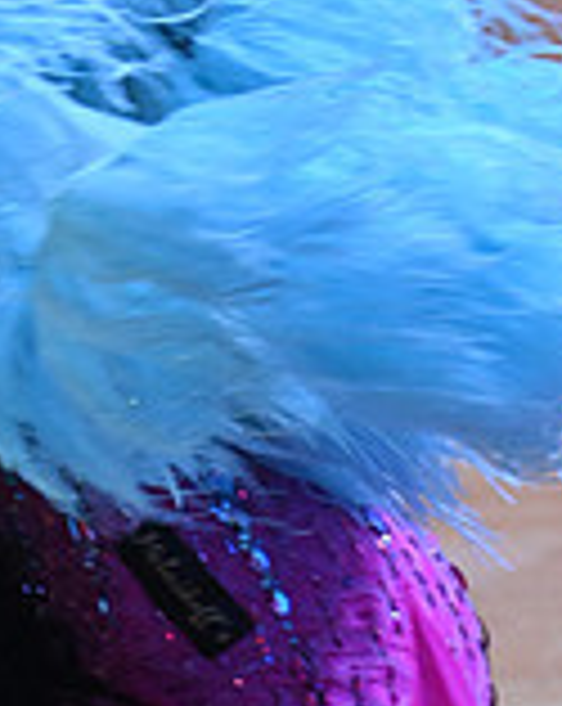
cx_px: 133
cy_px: -211
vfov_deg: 3.6
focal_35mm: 538
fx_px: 11218
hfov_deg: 2.9
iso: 5000
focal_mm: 155
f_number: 11
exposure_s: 1/400
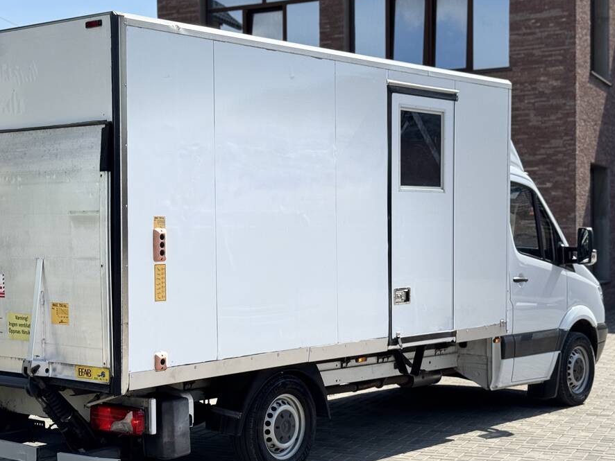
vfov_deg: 22.6
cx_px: 228
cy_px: 261
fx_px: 1155
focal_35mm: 65
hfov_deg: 29.7
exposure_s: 1/3817
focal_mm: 6.76
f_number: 1.78
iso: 64
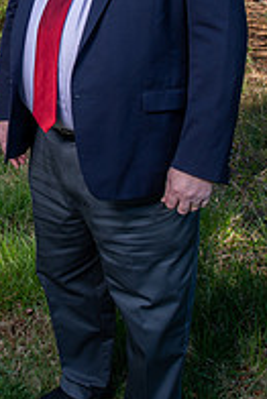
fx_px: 611
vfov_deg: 34.7
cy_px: 63
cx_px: -2
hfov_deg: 23.6
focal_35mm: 55
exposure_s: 1/80
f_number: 10
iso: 125
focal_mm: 16
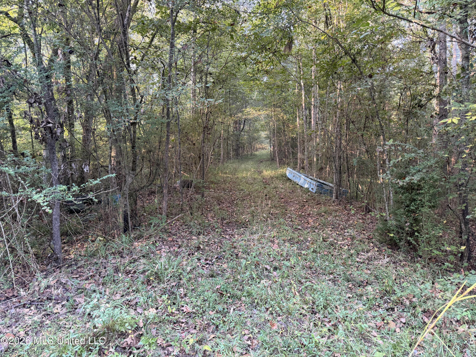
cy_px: 178
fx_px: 330
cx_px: 238
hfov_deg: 71.6
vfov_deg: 56.8
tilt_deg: -6.1
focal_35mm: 24
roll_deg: +0.1
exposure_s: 1/60
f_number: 1.78
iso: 250
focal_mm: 6.76
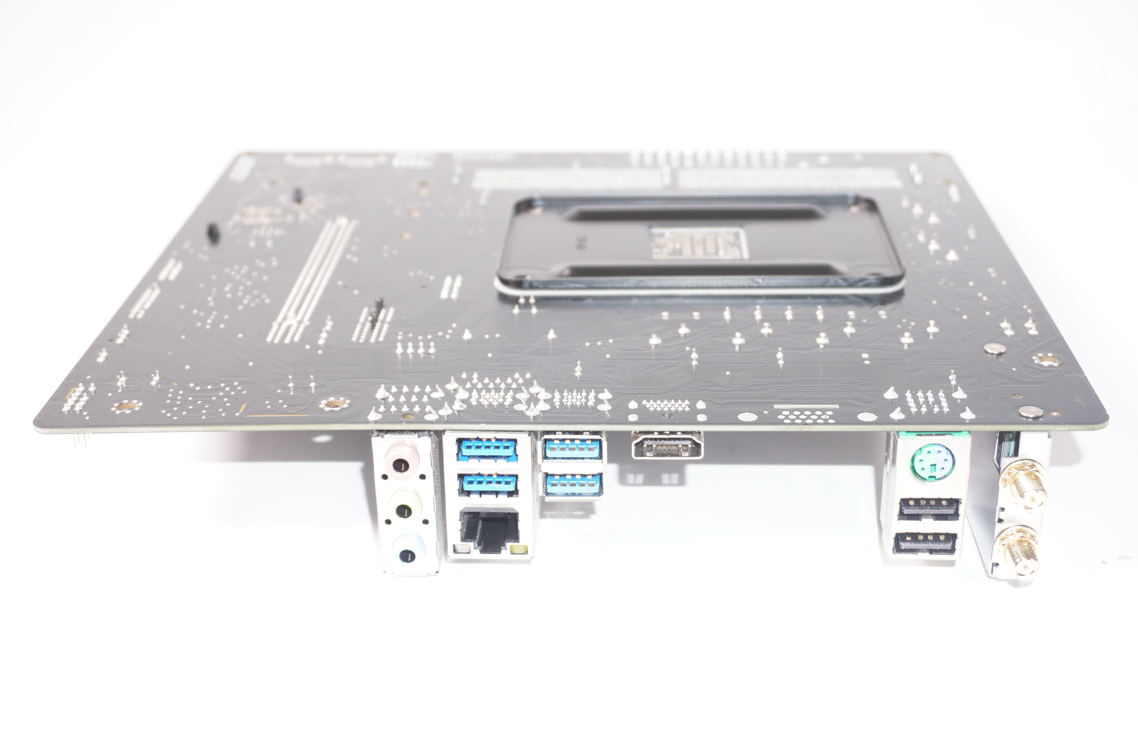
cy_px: 378
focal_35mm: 48
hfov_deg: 41.1
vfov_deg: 28.0
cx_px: 569
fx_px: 1516
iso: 320
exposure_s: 1/100
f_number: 5.6
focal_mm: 32
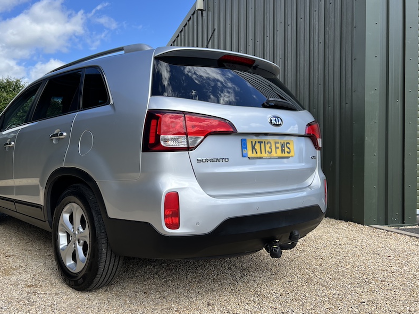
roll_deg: +1.7
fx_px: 399
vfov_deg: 42.9
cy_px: 155
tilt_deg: +0.9
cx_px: 154
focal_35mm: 33
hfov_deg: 54.6
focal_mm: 5.7
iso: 50
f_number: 1.5
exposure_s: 1/2123
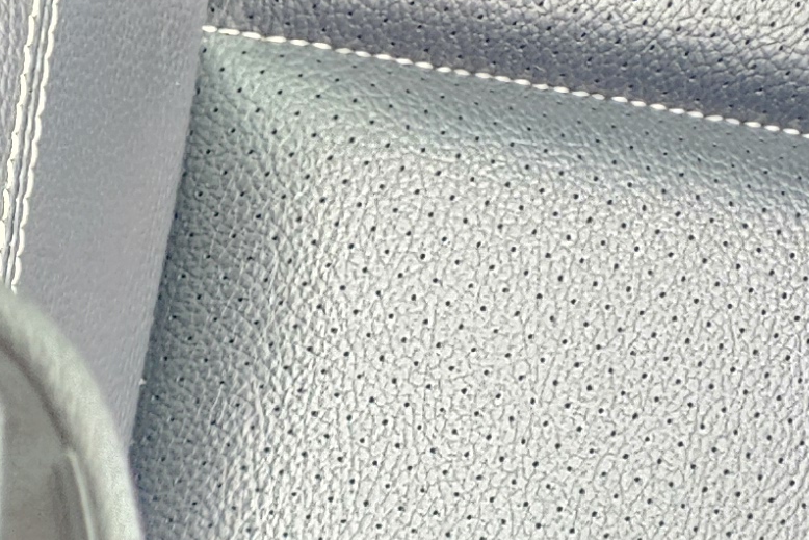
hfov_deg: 14.0
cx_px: -824
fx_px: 2764
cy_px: 1546
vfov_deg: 9.2
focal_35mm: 123
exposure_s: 1/120
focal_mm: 5.4
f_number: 1.8
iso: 640
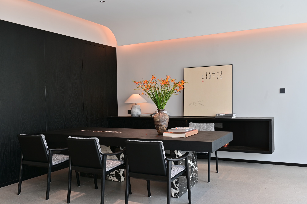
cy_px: 102
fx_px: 298
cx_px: 154
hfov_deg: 54.5
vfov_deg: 37.8
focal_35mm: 35
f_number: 8
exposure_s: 1/13
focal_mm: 35
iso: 125
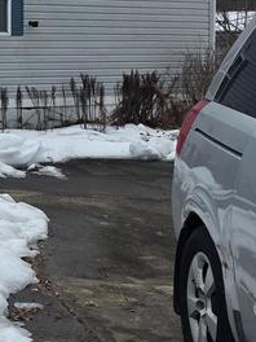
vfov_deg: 20.7
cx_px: -226
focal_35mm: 94
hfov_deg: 13.8
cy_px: 84
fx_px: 927
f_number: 1.7
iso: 80
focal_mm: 6.3
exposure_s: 1/5608
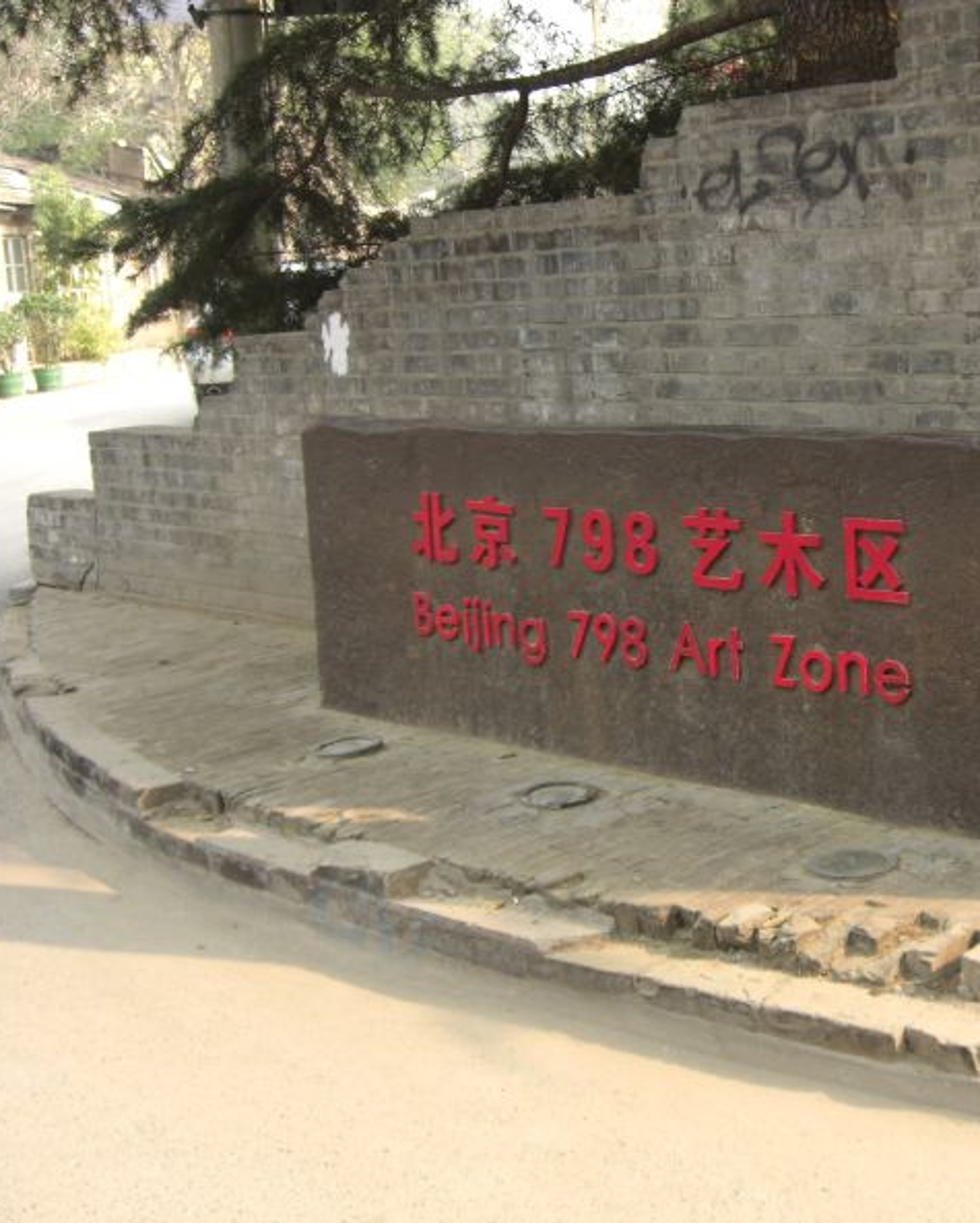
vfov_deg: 37.3
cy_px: 617
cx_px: 765
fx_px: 1811
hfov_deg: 29.7
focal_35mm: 50
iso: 80
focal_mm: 7.9
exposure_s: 1/100
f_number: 2.8
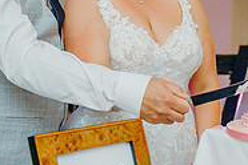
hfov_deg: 19.8
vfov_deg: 13.3
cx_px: 164
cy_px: 67
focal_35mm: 103
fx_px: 710
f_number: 2.8
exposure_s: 1/200
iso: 1250
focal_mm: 28
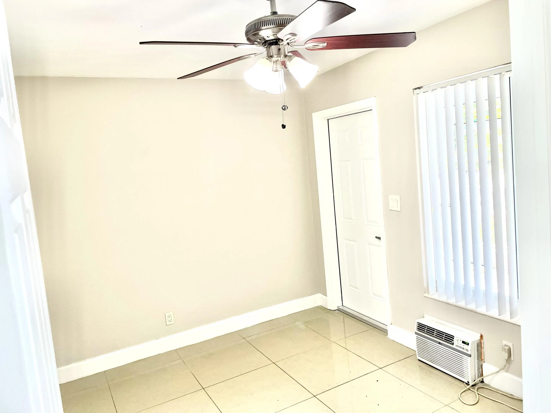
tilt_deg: -6.1
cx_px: 276
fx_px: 414
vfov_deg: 53.1
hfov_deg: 67.3
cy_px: 206
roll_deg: +4.9
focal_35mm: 26
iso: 80
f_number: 1.6
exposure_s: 1/120
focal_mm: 4.2
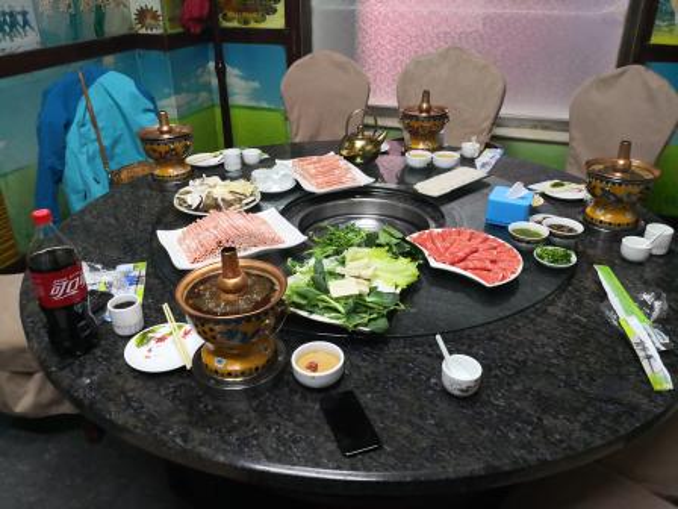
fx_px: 529
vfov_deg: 51.4
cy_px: 254
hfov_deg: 65.3
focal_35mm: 27
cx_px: 339
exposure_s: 1/33.3
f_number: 1.6
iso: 400
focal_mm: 3.95
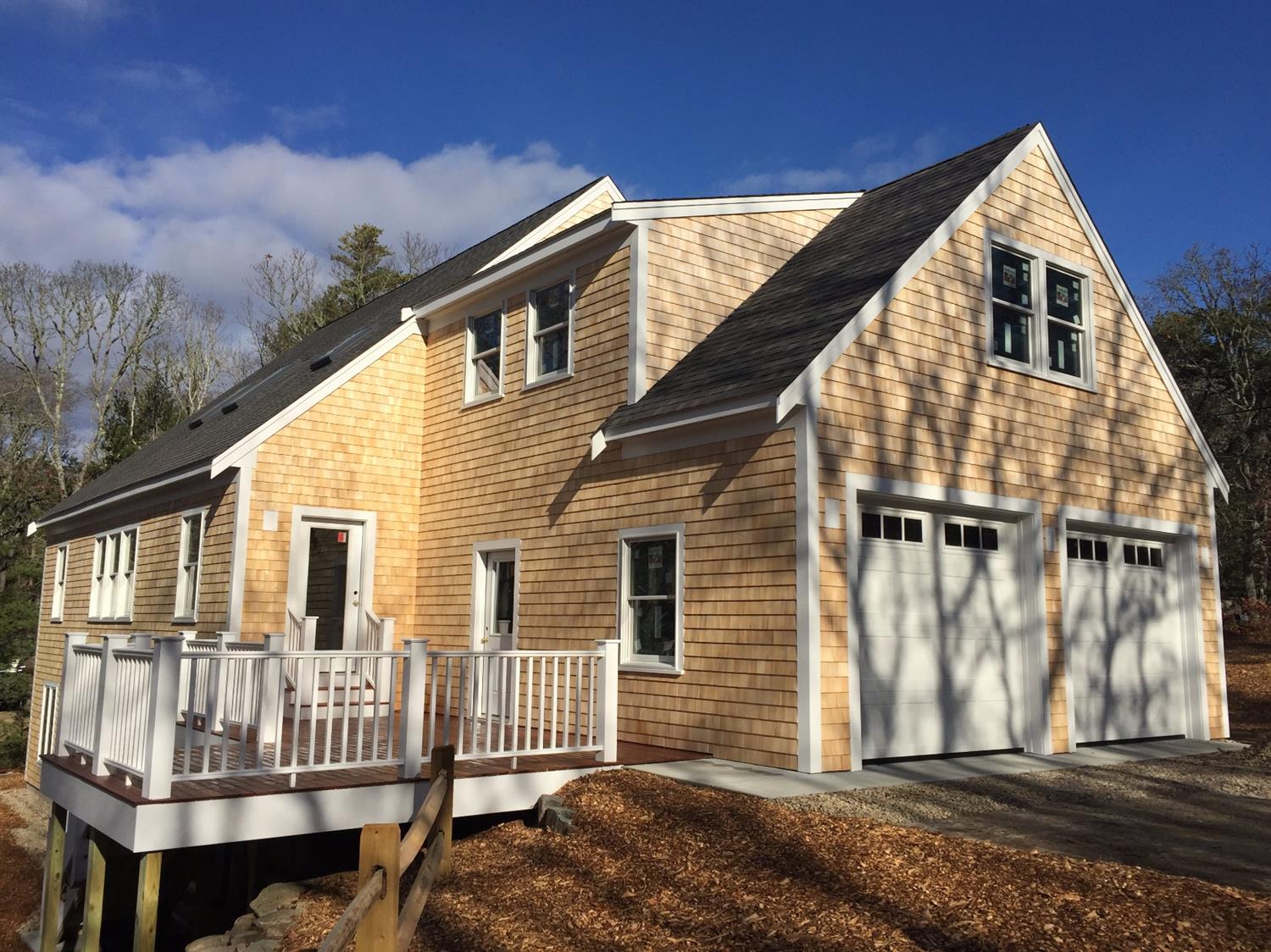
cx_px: 636
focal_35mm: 29
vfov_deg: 48.2
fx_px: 1064
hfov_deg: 61.7
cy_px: 476
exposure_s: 1/3968
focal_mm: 4.15
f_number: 2.2
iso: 32
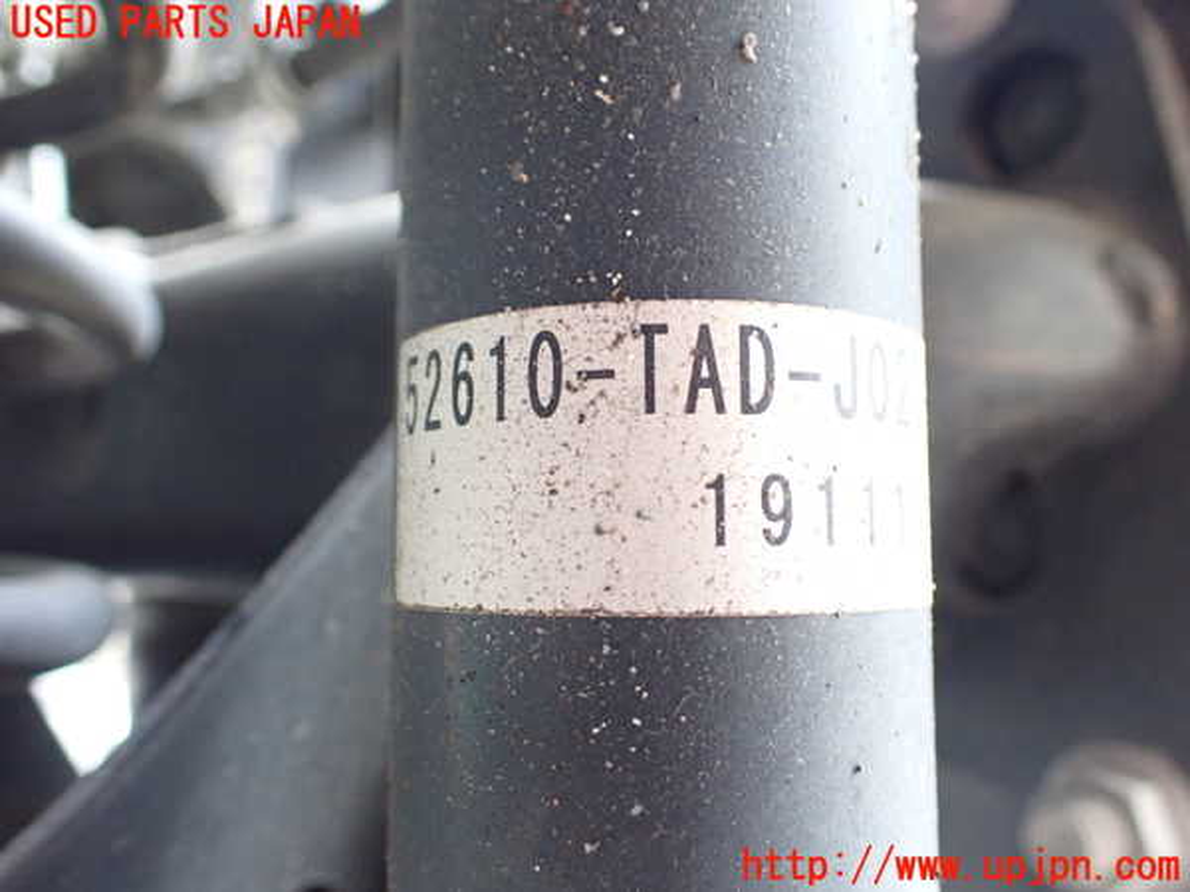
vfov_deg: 46.8
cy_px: 446
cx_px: 595
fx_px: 1031
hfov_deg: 60.0
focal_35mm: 30
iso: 800
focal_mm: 5.4
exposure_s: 1/30
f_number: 2.3
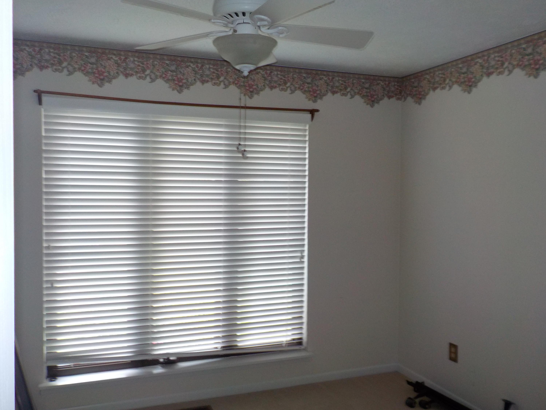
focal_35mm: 30
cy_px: 205
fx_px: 473
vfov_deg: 46.8
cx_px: 273
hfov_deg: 60.0
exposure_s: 1/30
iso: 200
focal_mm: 4.1
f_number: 3.3
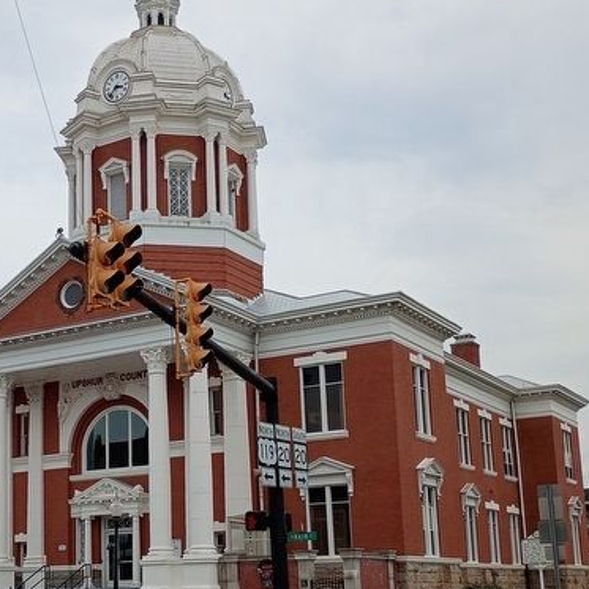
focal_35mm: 55
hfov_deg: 30.4
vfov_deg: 30.9
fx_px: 1059
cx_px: 129
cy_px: 388
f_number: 1.8
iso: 102
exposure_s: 1/1307
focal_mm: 4.27
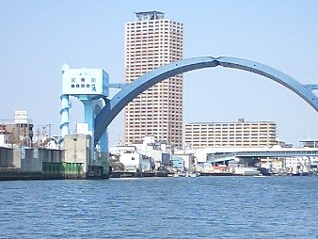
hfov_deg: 17.6
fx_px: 1030
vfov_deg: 13.1
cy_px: 210
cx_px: 175
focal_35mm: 112
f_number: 3.5
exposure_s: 1/1000
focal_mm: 5.6
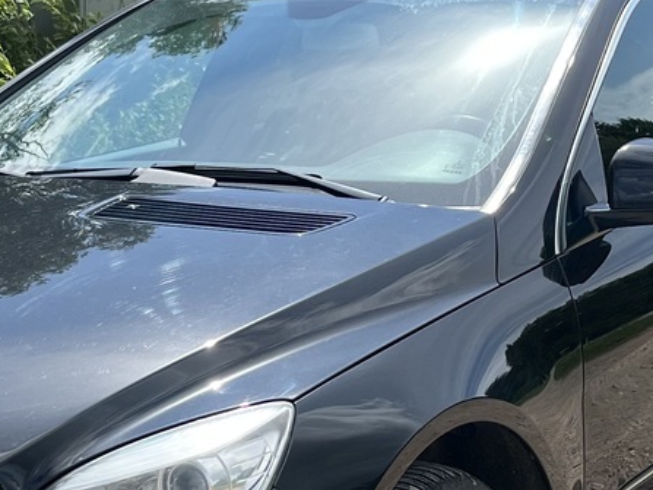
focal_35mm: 93
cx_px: 406
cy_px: 262
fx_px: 1754
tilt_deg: -8.0
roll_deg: -2.0
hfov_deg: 21.0
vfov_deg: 15.9
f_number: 1.5
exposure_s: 1/2915
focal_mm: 5.7
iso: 50
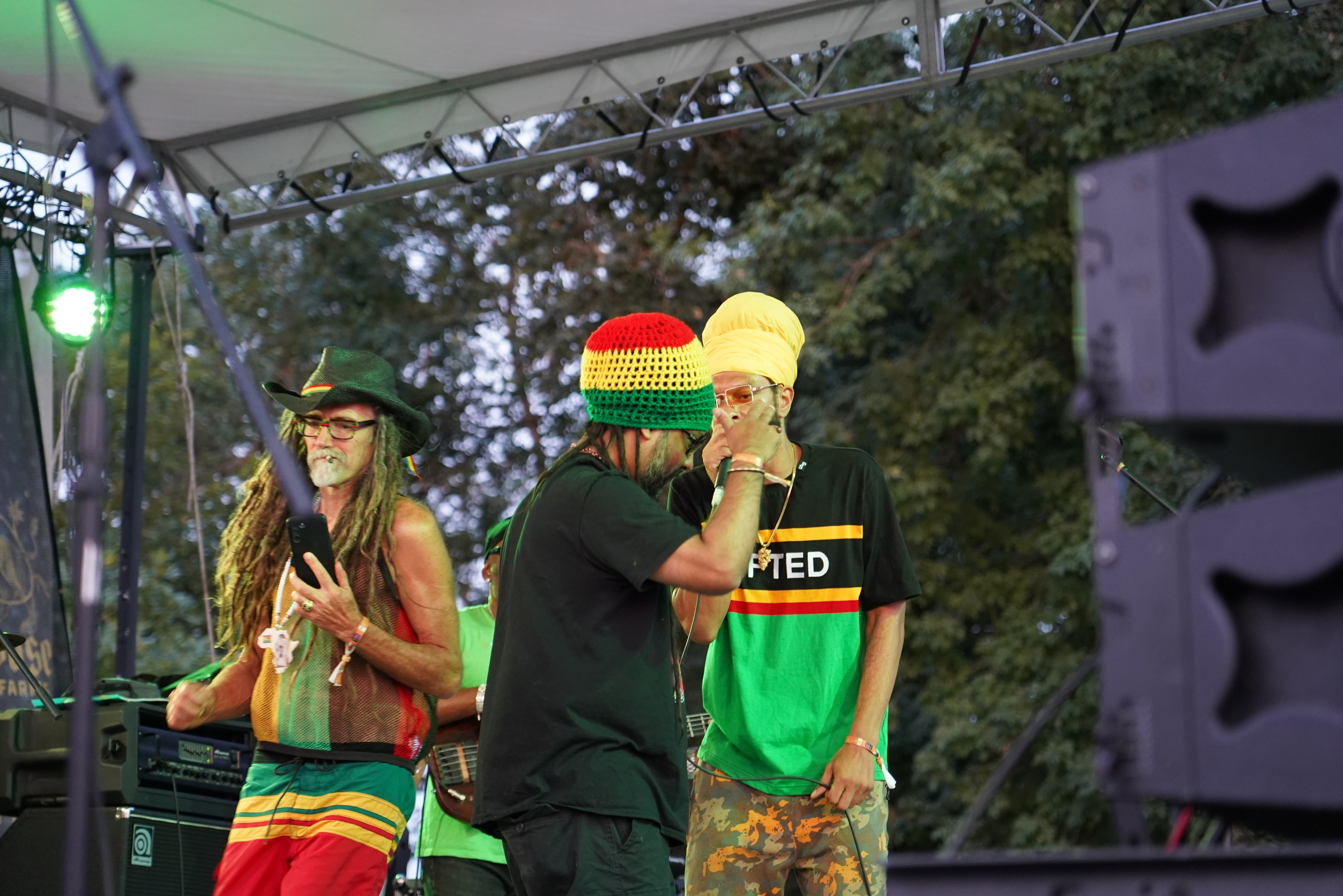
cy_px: 448
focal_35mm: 105
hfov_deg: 19.5
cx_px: 672
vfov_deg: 13.0
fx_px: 3917
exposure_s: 1/160
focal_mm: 105
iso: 3200
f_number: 4
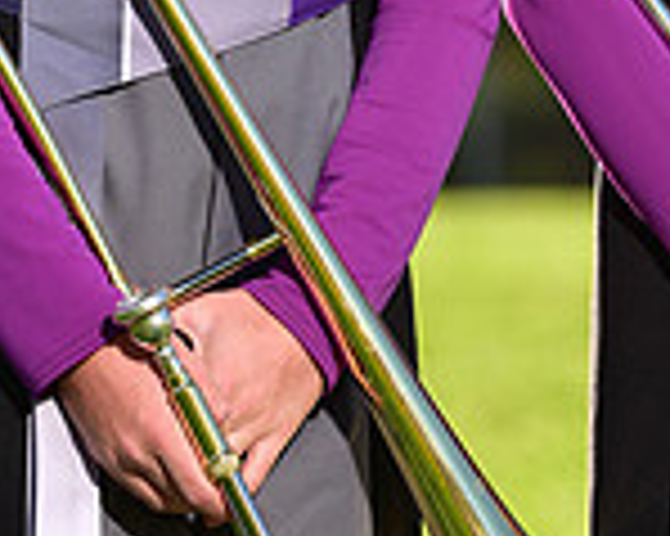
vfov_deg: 2.1
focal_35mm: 729
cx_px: 497
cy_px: -342
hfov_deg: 2.7
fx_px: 14446
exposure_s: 1/200
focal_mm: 200
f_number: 5.6
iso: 80
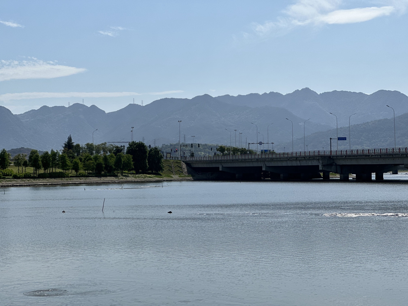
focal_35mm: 77
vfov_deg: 19.1
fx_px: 908
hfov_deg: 25.3
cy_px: 153
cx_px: 204
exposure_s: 1/1575
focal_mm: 9
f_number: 2.8
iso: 32
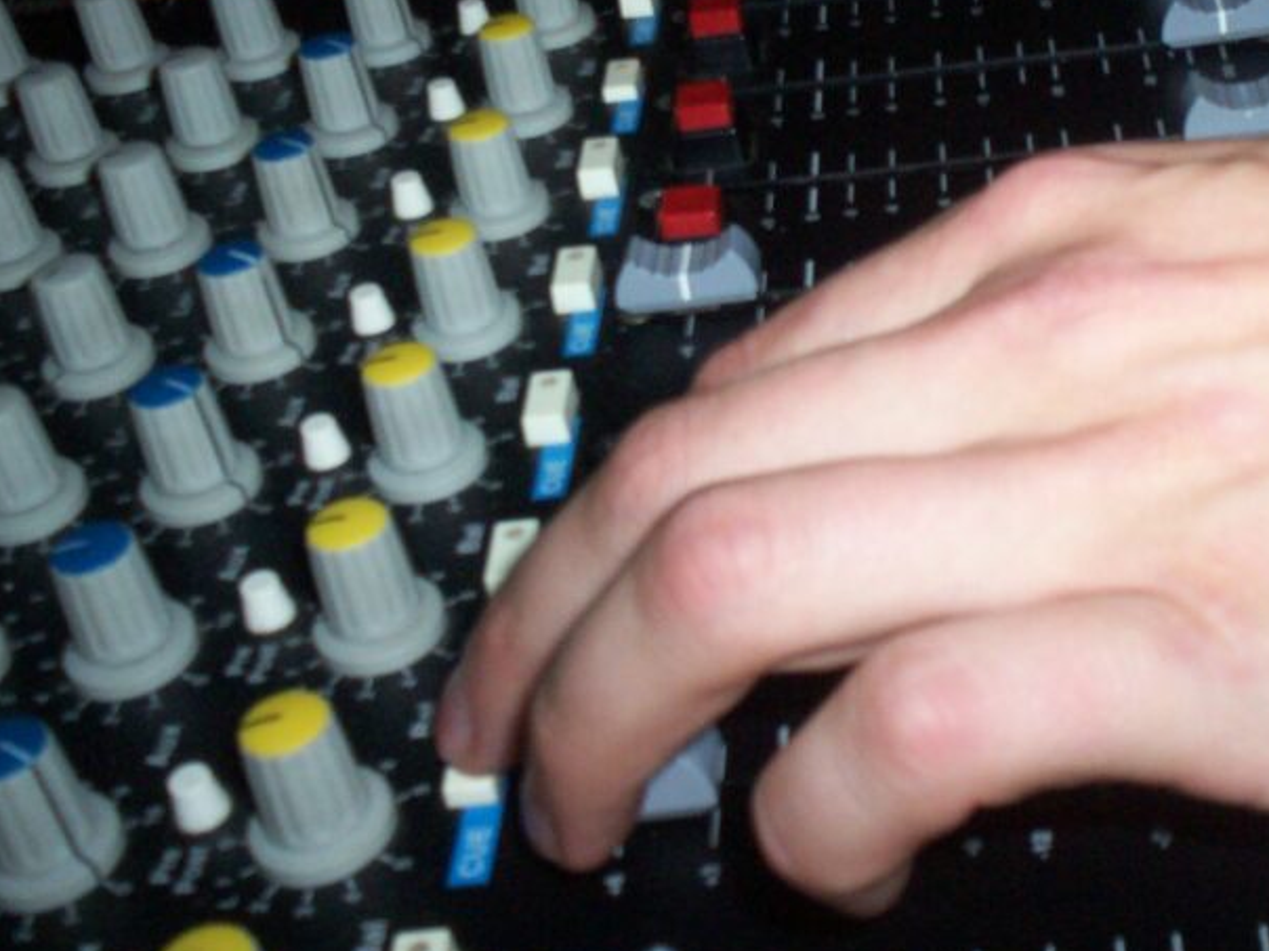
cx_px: 956
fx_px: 2236
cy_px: 208
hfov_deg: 31.1
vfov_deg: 23.7
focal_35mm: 61
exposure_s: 1/64
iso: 140
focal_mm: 5.9
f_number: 4.5
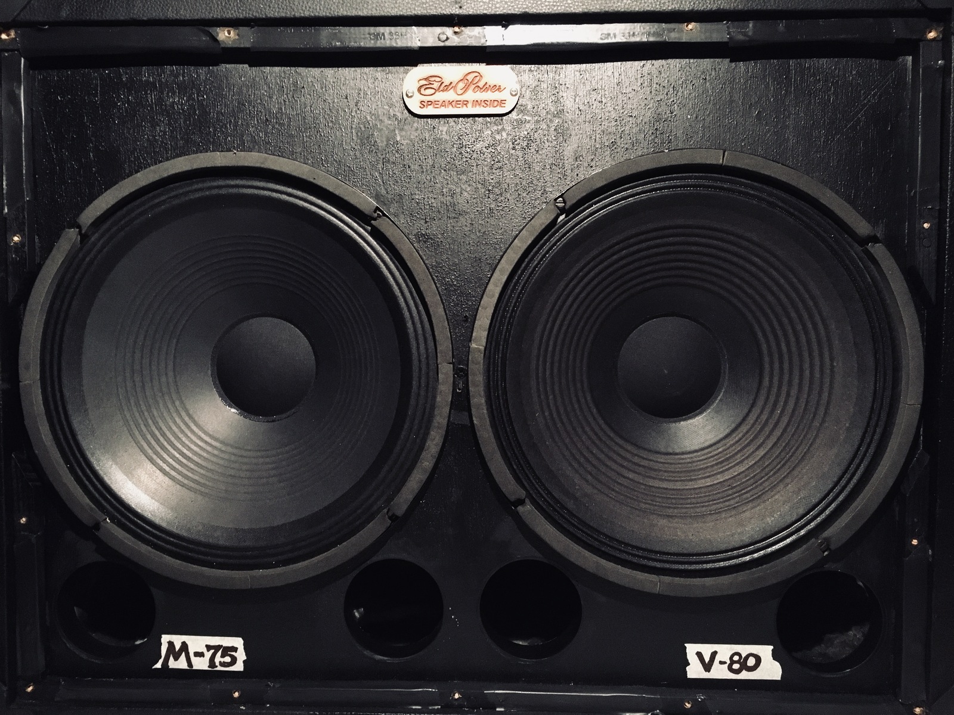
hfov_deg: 61.7
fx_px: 799
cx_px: 477
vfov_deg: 48.2
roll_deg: +0.6
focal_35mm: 29
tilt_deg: -3.0
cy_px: 358
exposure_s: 1/15
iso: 320
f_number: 2.2
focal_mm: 4.15
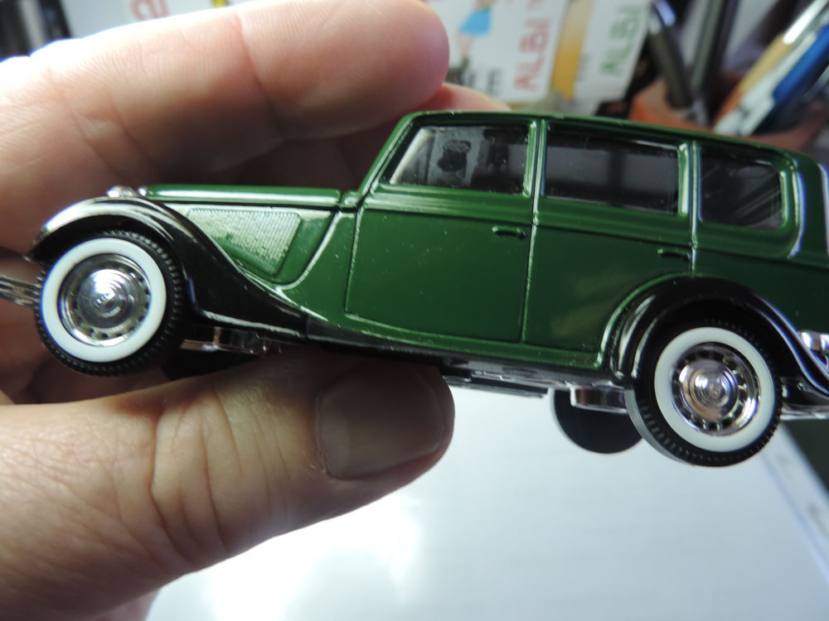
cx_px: 414
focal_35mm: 24
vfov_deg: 56.8
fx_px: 575
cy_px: 310
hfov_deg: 71.6
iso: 110
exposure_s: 1/30
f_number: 3
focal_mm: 4.3
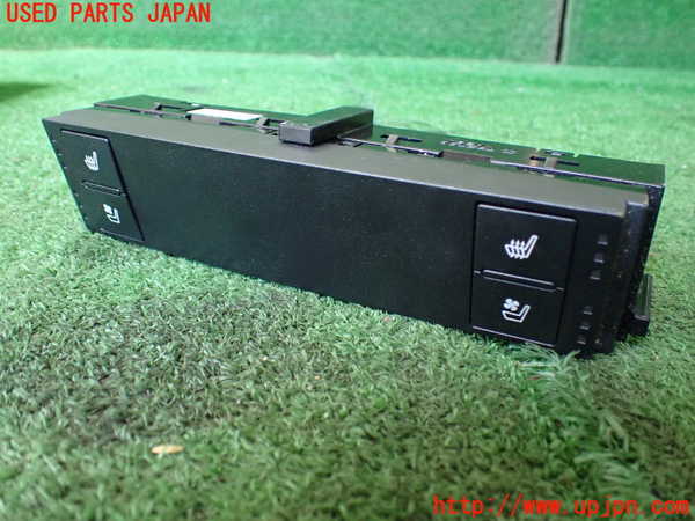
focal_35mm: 30
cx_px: 348
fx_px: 602
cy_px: 260
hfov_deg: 60.0
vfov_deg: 46.8
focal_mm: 5.4
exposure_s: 1/125
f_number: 2.3
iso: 800
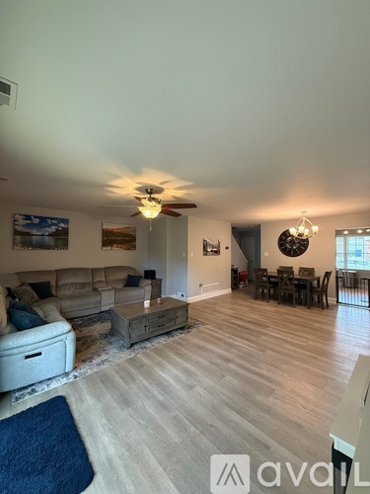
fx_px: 200
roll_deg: -1.1
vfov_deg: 102.1
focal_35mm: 14
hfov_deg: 85.7
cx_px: 185
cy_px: 247
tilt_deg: +1.2
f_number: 2.2
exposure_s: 1/60
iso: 400
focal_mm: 2.22
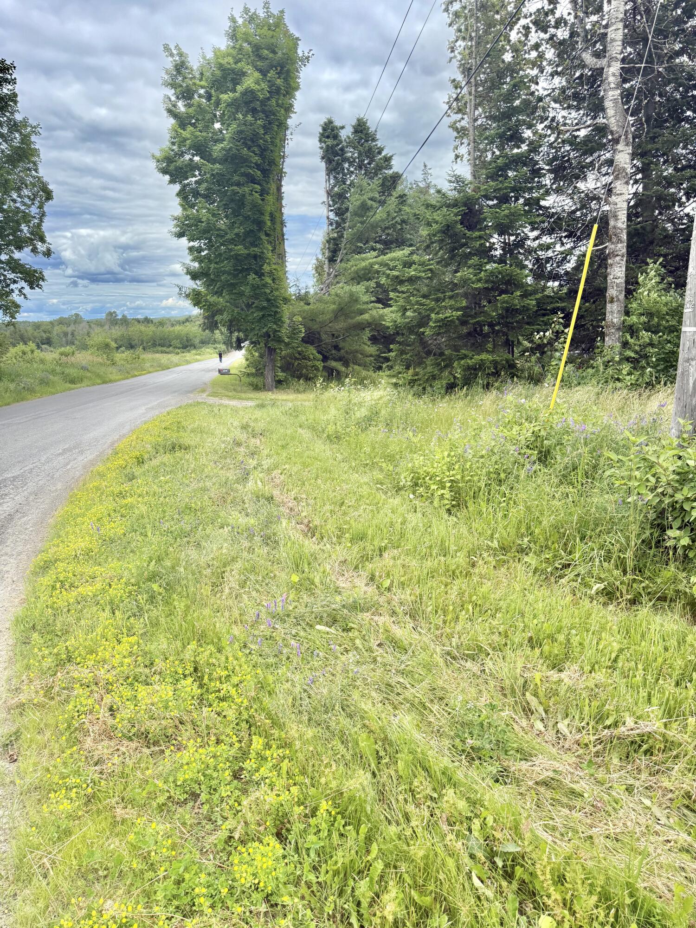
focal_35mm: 24
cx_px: 348
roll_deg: +1.2
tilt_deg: -13.5
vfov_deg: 71.6
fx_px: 643
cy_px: 464
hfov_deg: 56.8
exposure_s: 1/2525
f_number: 1.78
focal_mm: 6.76
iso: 100
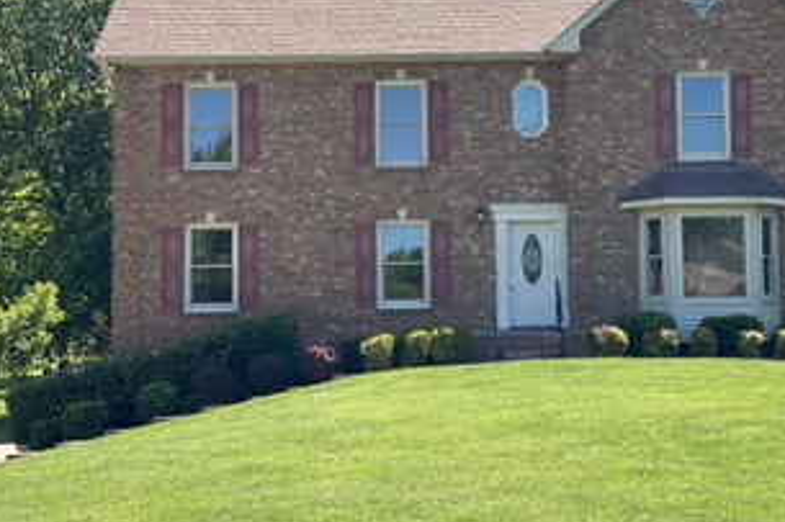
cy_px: 188
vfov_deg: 19.1
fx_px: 1547
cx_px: 499
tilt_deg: +5.6
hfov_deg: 28.3
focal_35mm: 71
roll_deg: +0.2
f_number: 2
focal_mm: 6
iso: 20
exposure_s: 1/510
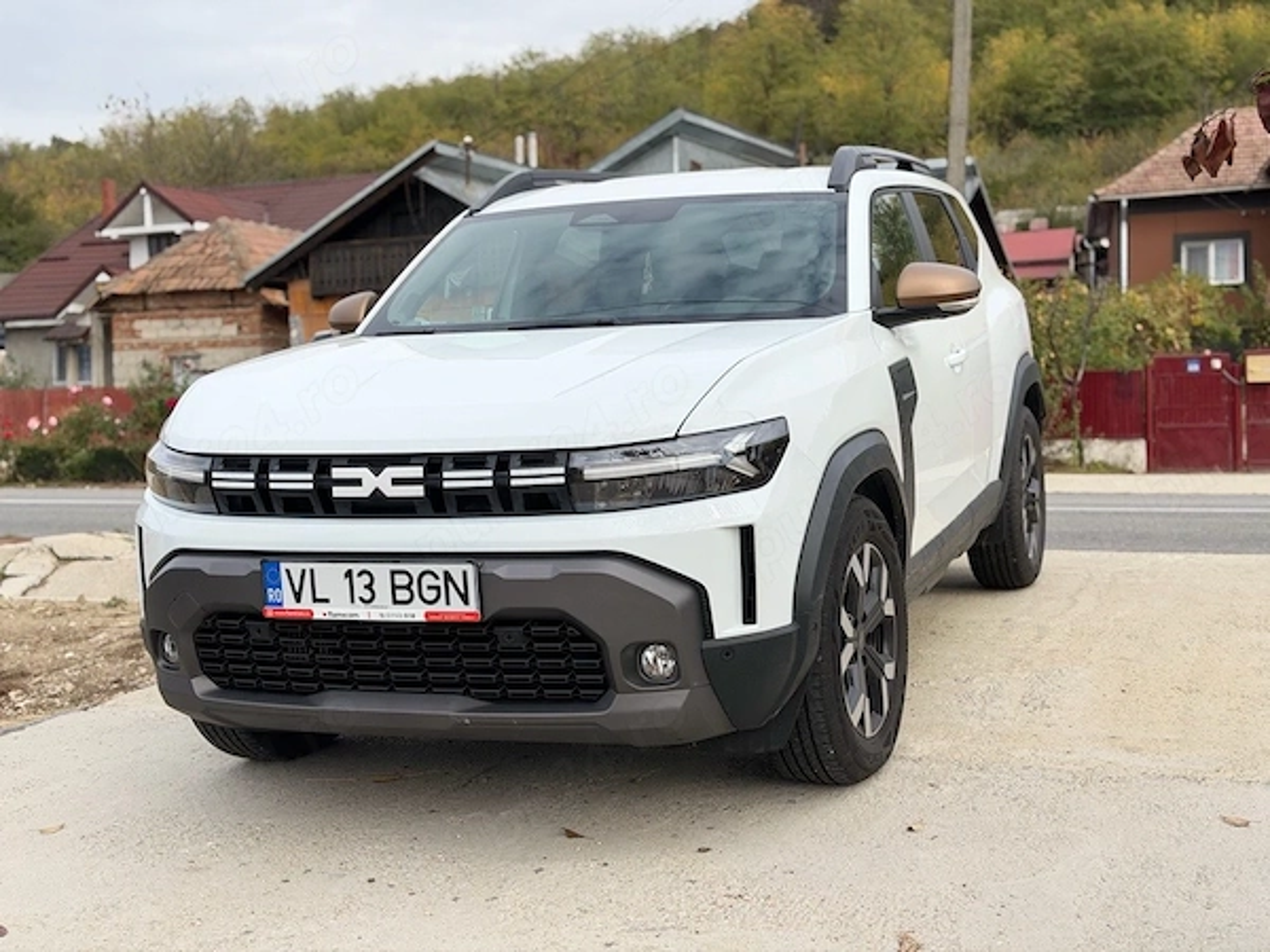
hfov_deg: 39.7
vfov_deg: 30.3
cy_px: 476
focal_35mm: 48
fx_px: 1761
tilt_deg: -1.1
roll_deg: +1.2
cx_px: 635
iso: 64
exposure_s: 1/2976
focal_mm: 6.76
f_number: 1.78
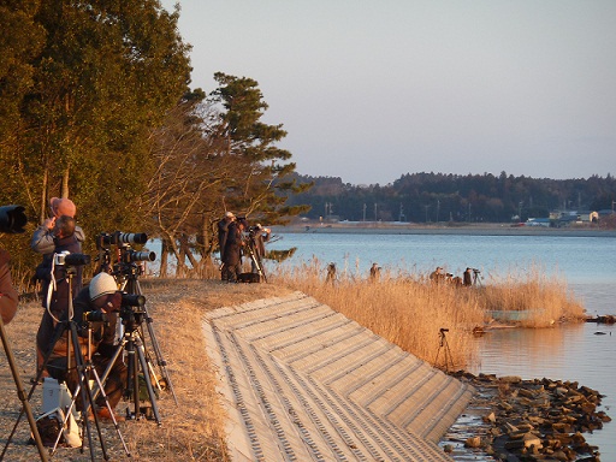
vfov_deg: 7.1
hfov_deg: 9.4
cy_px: 231
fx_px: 3737
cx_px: 308
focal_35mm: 210
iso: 125
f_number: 4.6
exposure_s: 1/80
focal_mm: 34.4
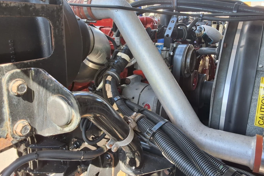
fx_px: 220
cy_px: 76
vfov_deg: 43.5
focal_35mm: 30
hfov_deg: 61.9
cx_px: 134
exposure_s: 1/123
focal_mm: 2.91
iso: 32
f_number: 1.9
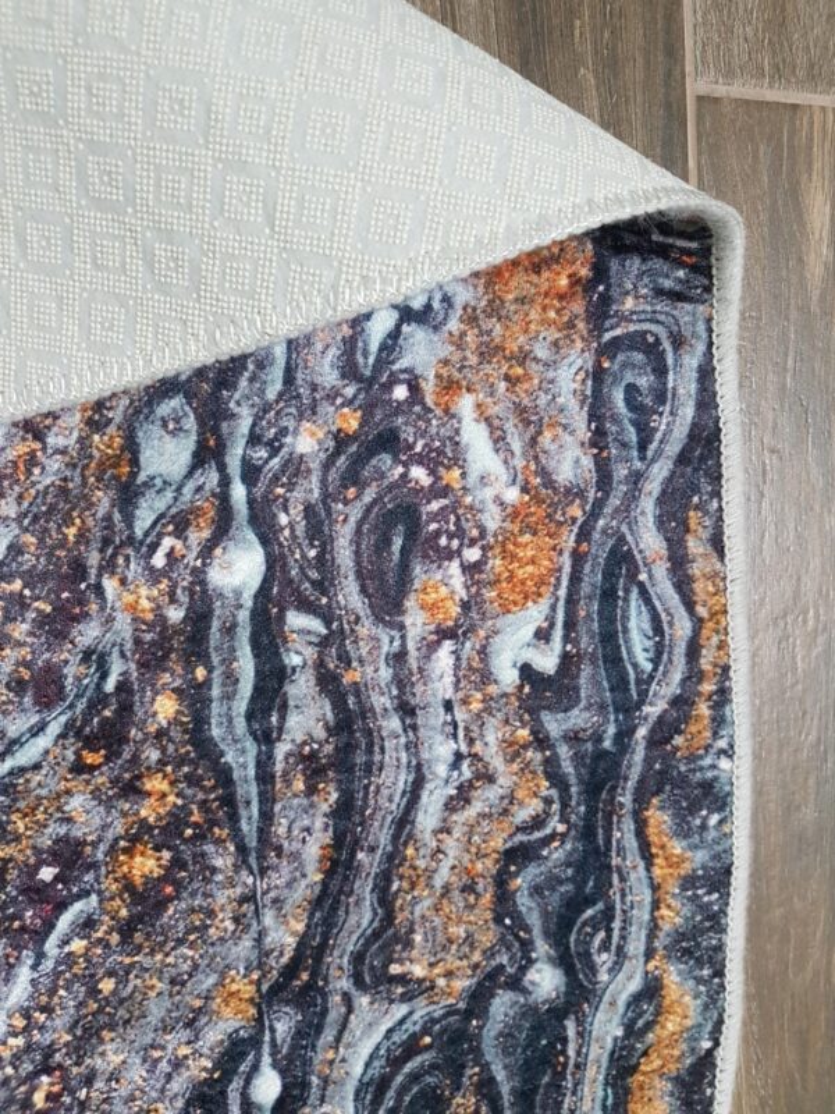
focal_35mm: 26
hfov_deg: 53.1
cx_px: 418
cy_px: 557
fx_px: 836
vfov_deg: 67.3
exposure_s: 1/50
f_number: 1.7
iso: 200
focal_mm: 4.2
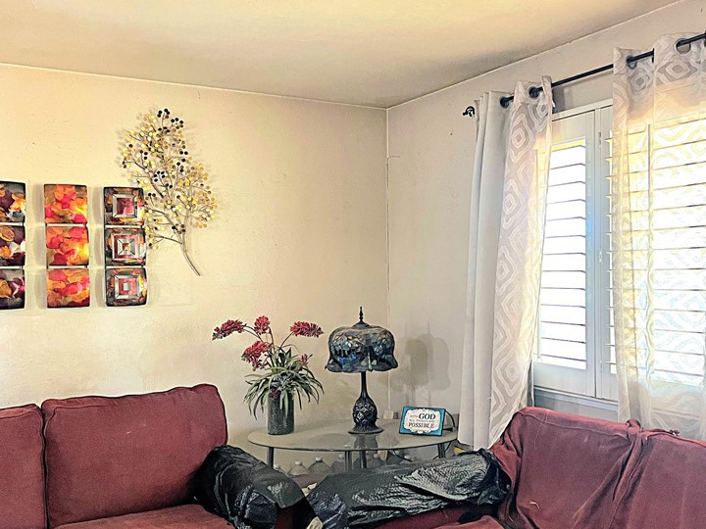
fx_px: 755
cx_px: 400
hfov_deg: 50.0
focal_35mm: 37
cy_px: 277
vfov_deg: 38.7
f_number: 1.5
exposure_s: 1/60
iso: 160
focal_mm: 5.7
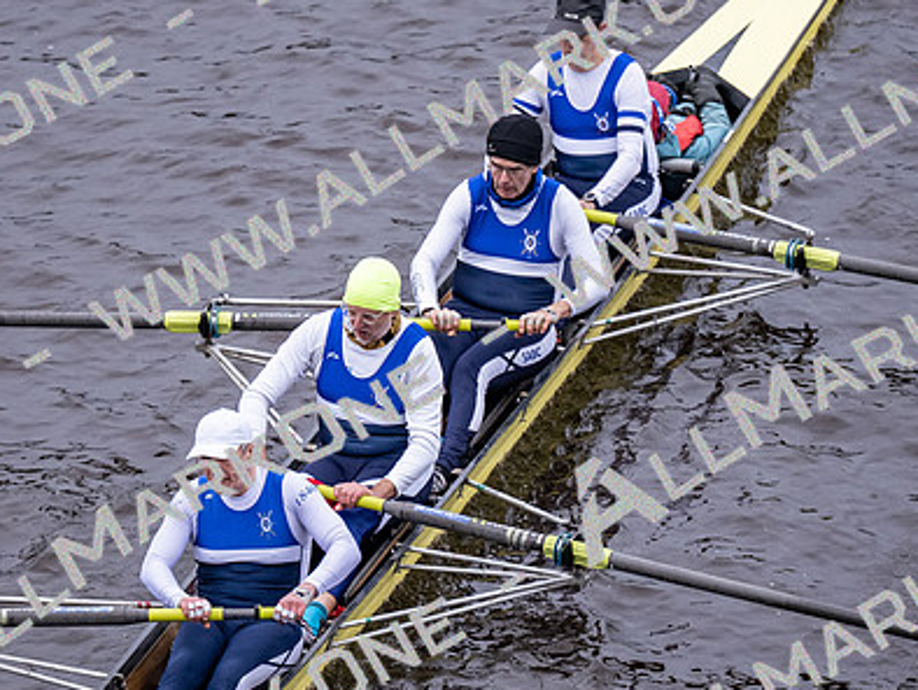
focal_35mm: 424
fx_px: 11251
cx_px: 375
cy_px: 347
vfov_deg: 3.5
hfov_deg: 4.7
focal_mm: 200
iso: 2200
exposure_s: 1/2000
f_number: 2.8
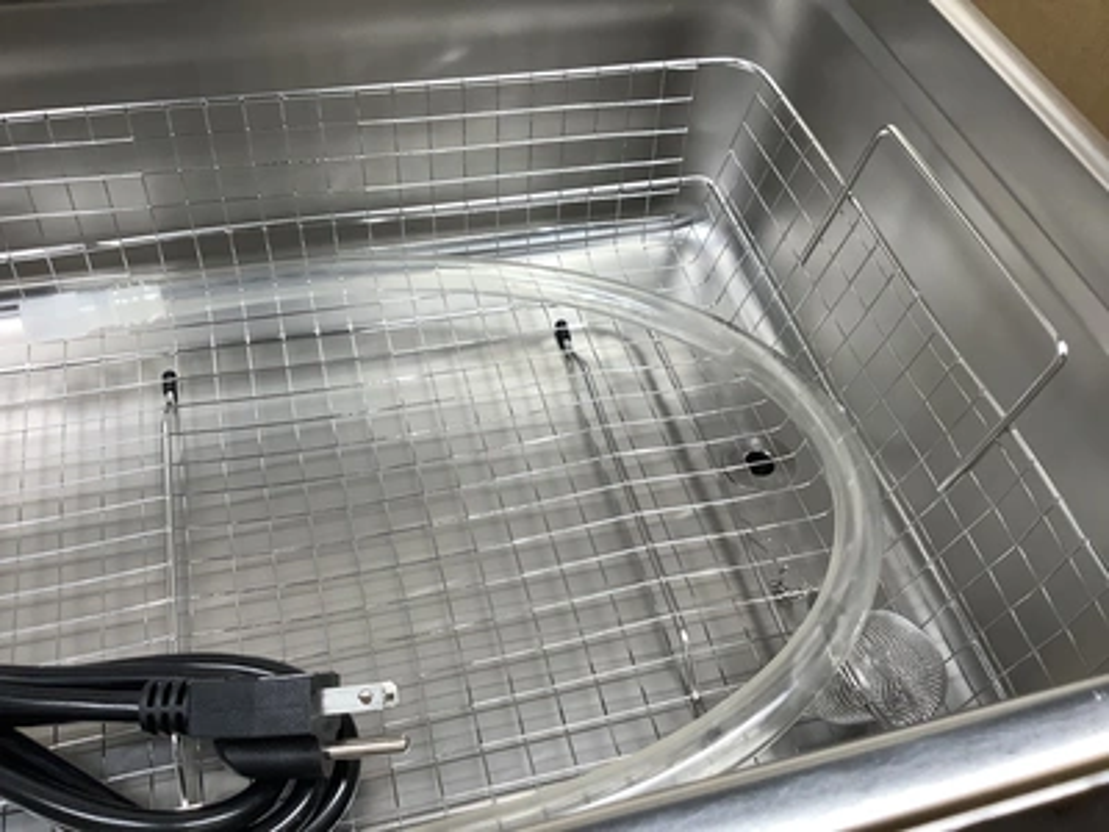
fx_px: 993
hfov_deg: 58.4
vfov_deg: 45.4
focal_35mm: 31
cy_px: 416
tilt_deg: -49.5
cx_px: 554
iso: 80
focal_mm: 3.3
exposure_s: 1/120
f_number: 2.4
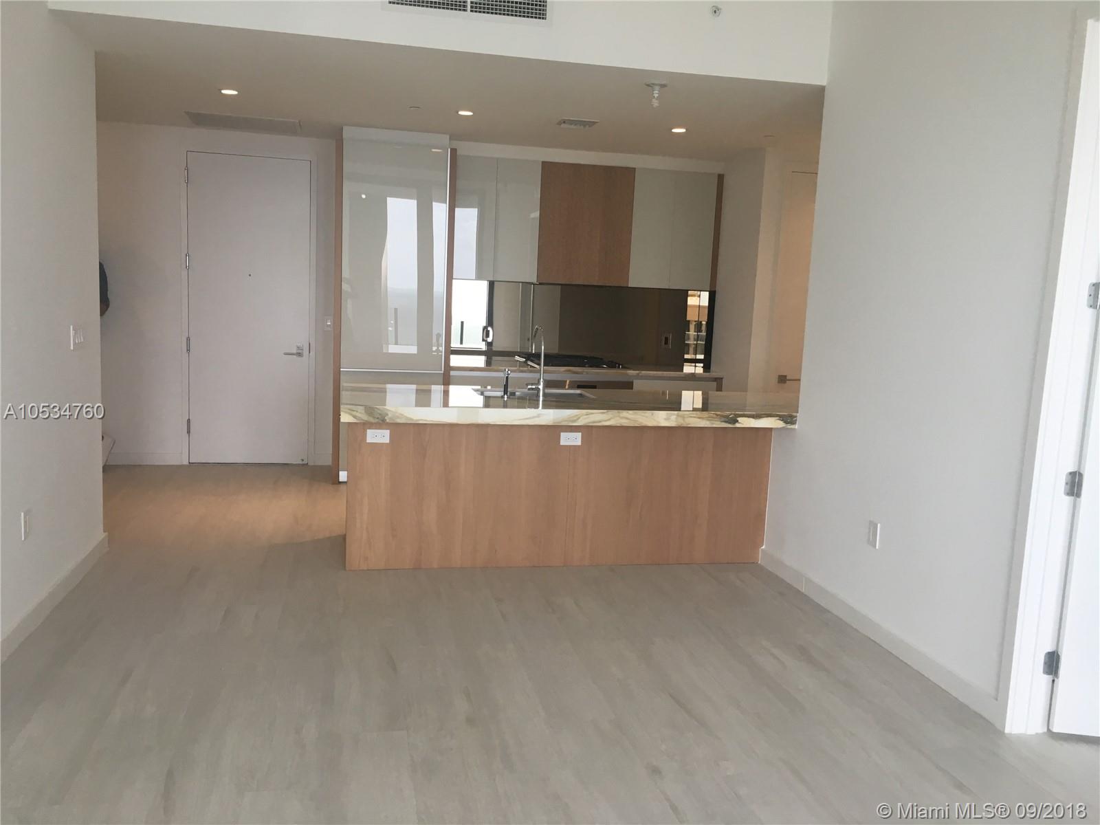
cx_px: 550
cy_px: 412
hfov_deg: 61.7
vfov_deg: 48.2
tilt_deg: -6.9
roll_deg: -2.1
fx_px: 922
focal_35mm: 29
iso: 32
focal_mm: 4.15
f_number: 2.2
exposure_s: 1/40
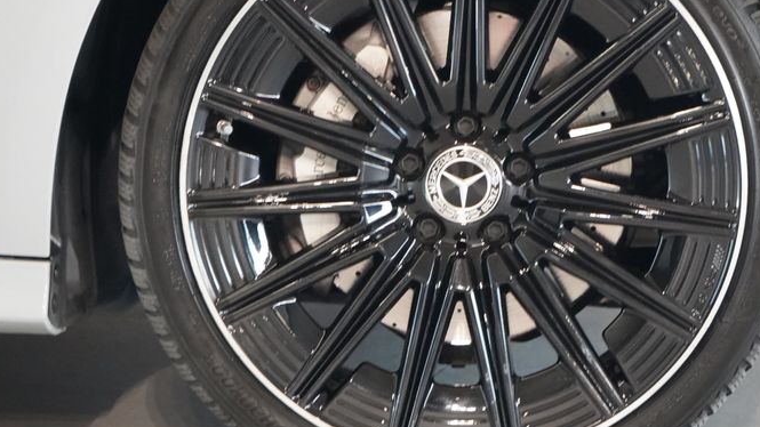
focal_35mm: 113
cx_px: 481
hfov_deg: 18.9
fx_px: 2277
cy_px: 175
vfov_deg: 10.7
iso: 12800
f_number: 5.6
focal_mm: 70
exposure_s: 1/125
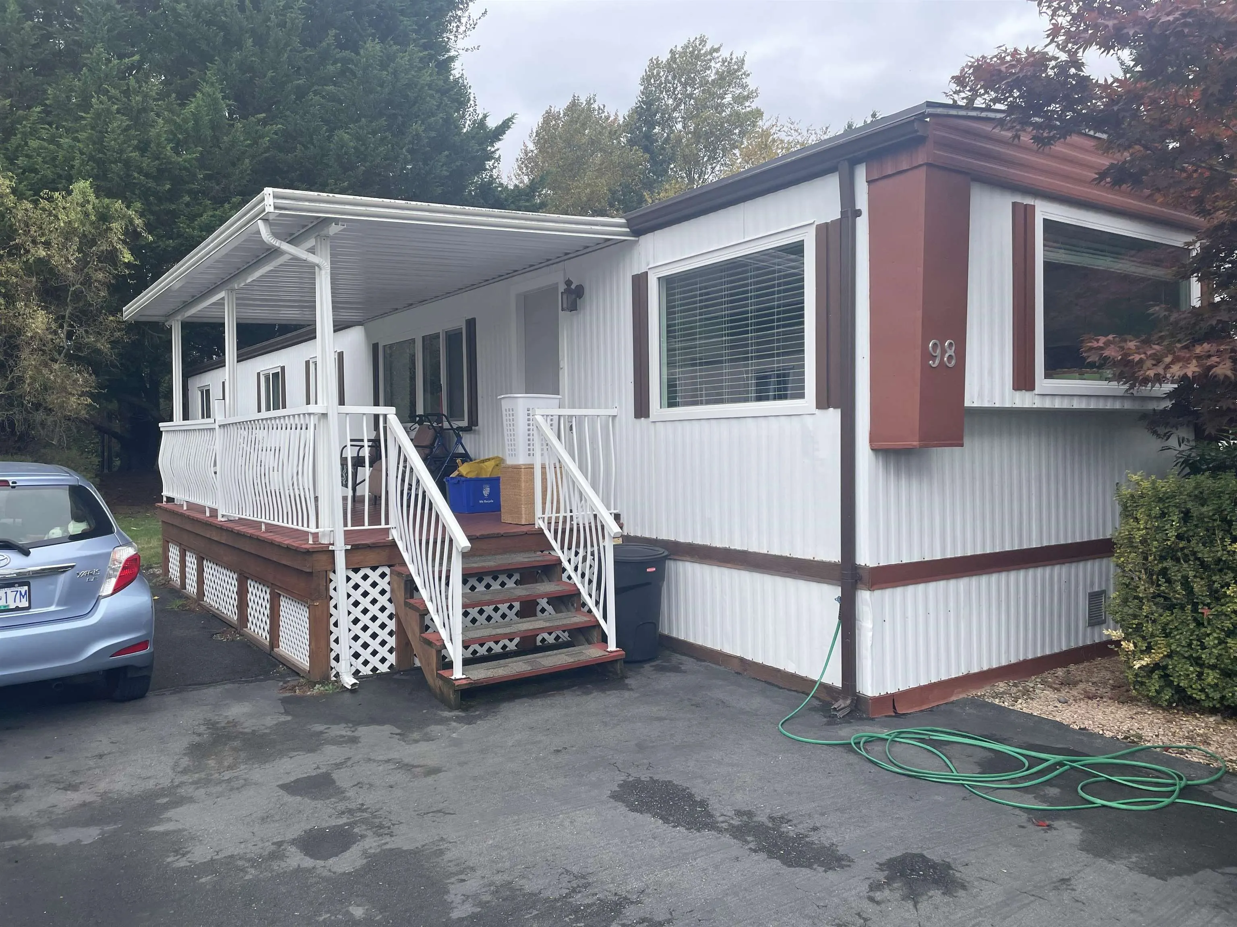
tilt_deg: -0.2
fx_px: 929
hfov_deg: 67.3
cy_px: 464
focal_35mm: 26
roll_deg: +0.7
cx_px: 618
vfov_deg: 53.1
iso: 50
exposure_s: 1/1335
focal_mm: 4.2
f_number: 1.6
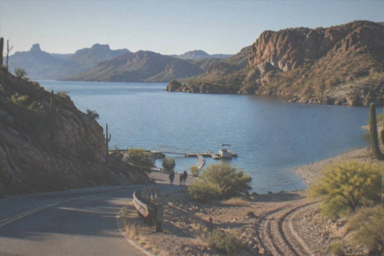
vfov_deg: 19.4
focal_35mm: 70
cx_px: 192
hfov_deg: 28.9
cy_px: 128
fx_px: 746
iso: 200
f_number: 11
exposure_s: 1/100
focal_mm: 70
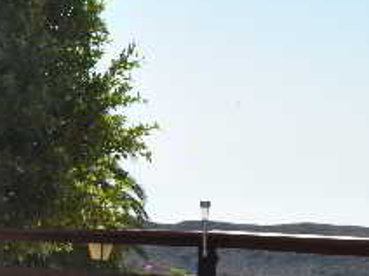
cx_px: -275
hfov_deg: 13.6
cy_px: 246
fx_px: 1396
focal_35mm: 131
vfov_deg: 11.3
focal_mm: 24
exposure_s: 1/200
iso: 100
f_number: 10
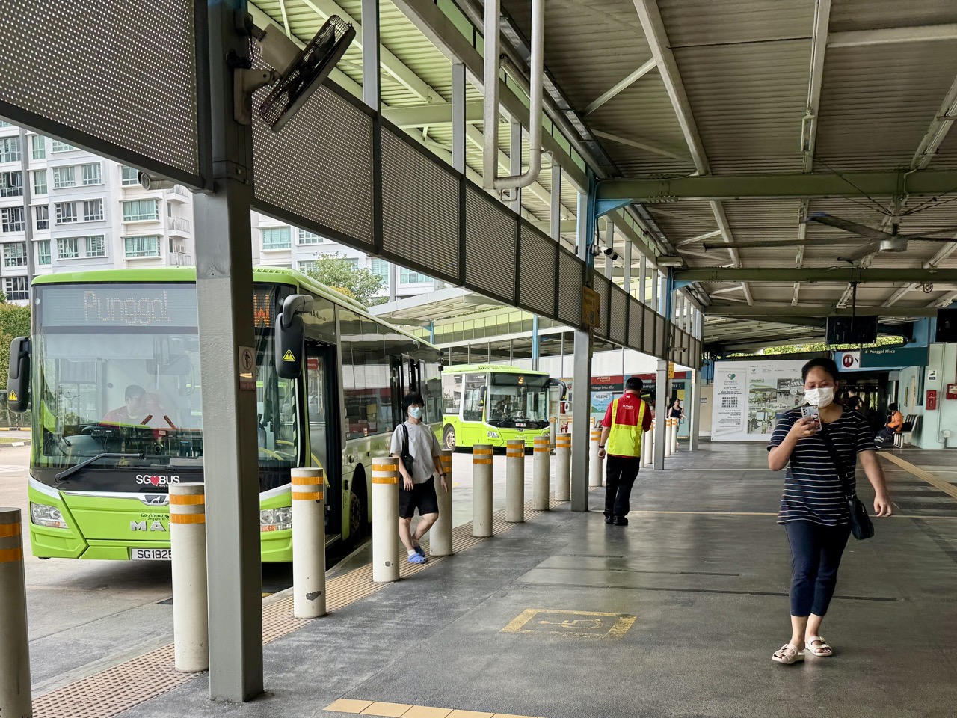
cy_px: 359
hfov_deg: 71.6
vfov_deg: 56.8
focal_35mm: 24
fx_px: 664
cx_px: 478
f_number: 1.78
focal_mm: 6.76
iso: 80
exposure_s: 1/539
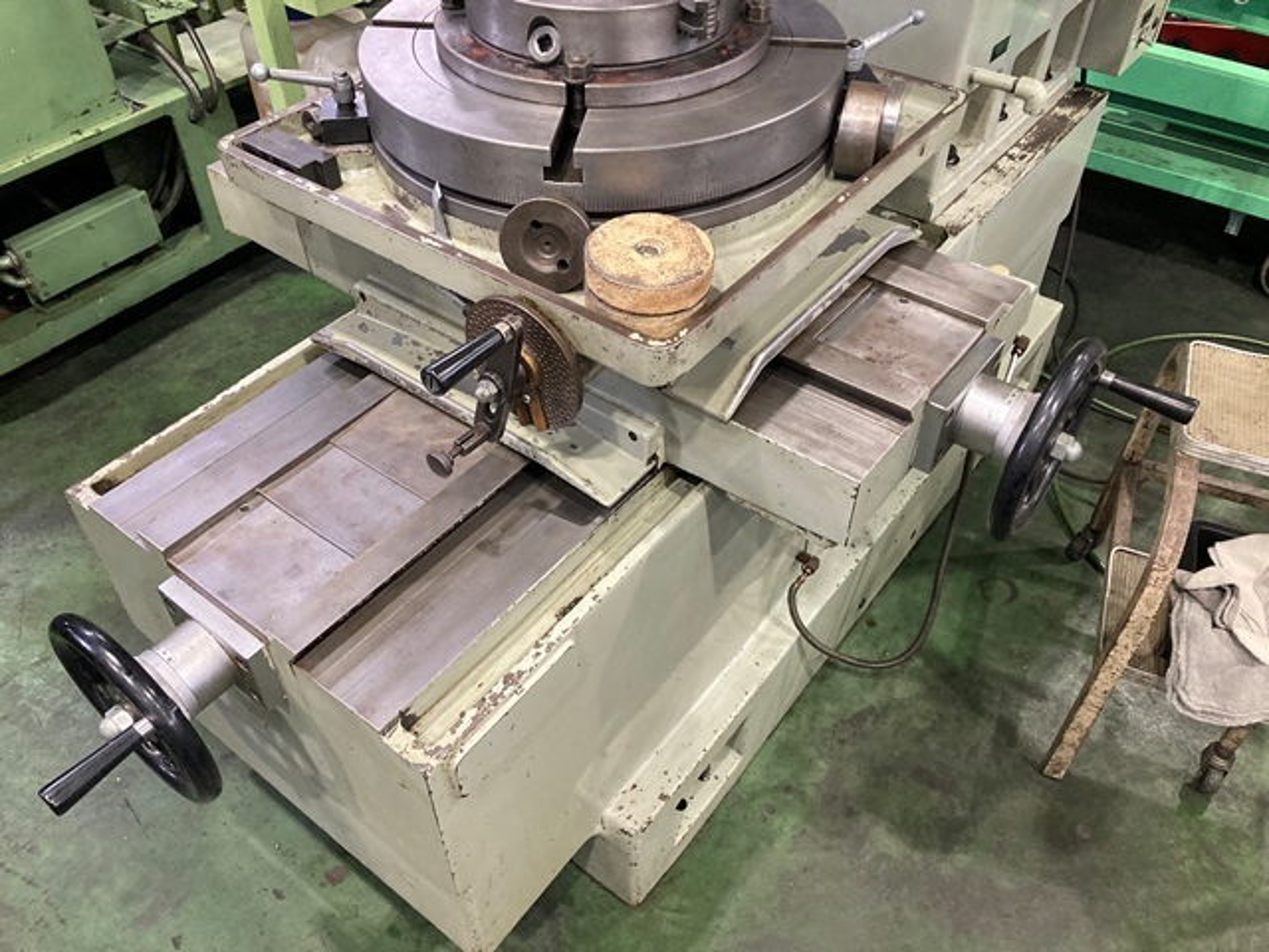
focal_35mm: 28
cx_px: 634
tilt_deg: -40.7
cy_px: 476
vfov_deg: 49.7
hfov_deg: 63.4
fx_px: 1026
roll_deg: +1.3
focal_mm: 3.99
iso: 250
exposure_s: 1/60
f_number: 1.8
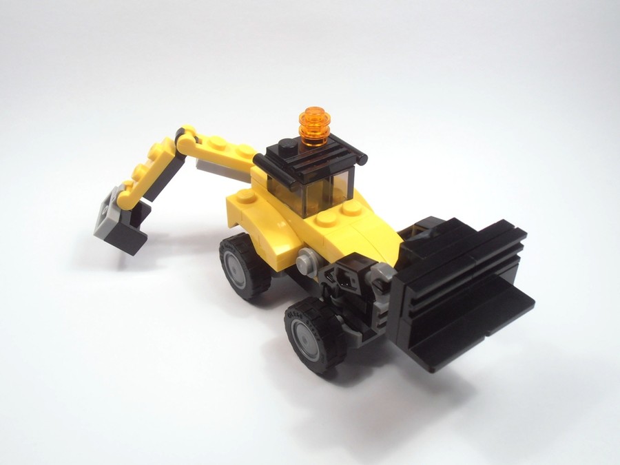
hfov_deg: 50.1
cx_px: 310
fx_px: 663
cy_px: 232
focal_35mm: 37
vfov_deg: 38.7
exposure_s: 1/80
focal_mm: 6.61
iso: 80
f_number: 3.9
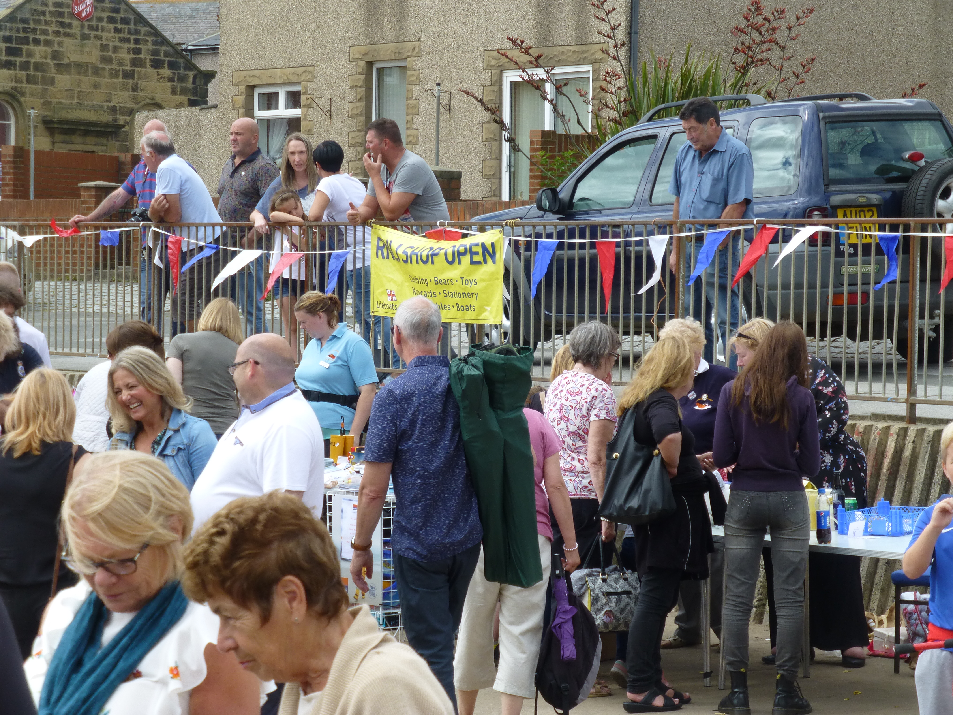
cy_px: 358
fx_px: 3551
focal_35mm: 129
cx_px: 476
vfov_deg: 11.5
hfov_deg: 15.3
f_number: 5.4
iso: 100
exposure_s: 1/320
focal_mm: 23.1
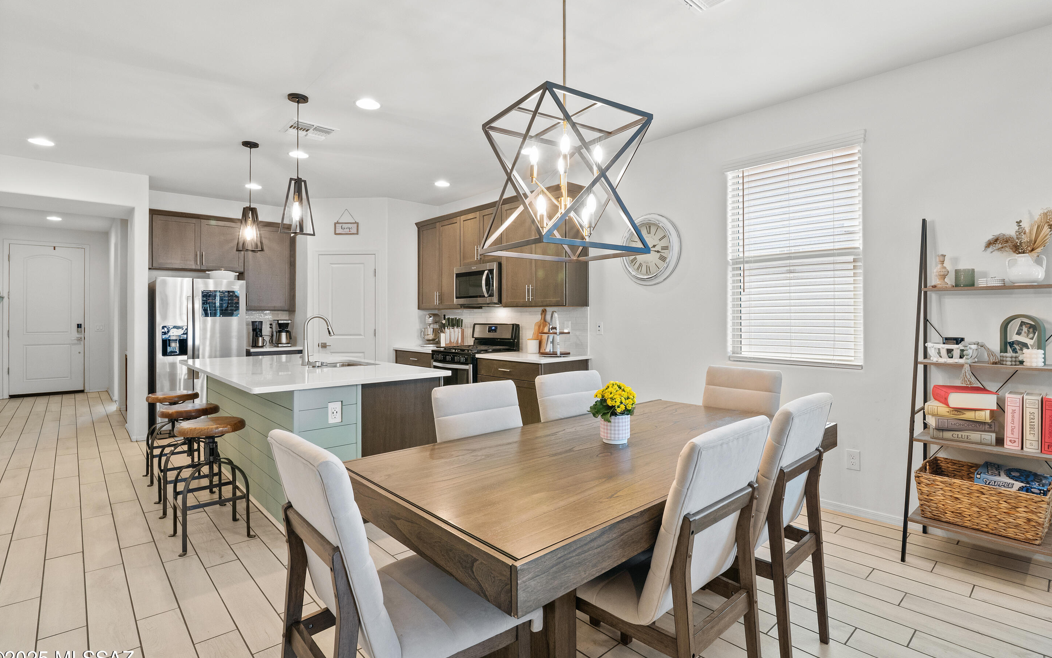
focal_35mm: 17
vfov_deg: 68.0
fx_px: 487
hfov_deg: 94.4
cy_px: 326
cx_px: 536
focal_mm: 16
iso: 1000
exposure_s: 1/3
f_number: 16
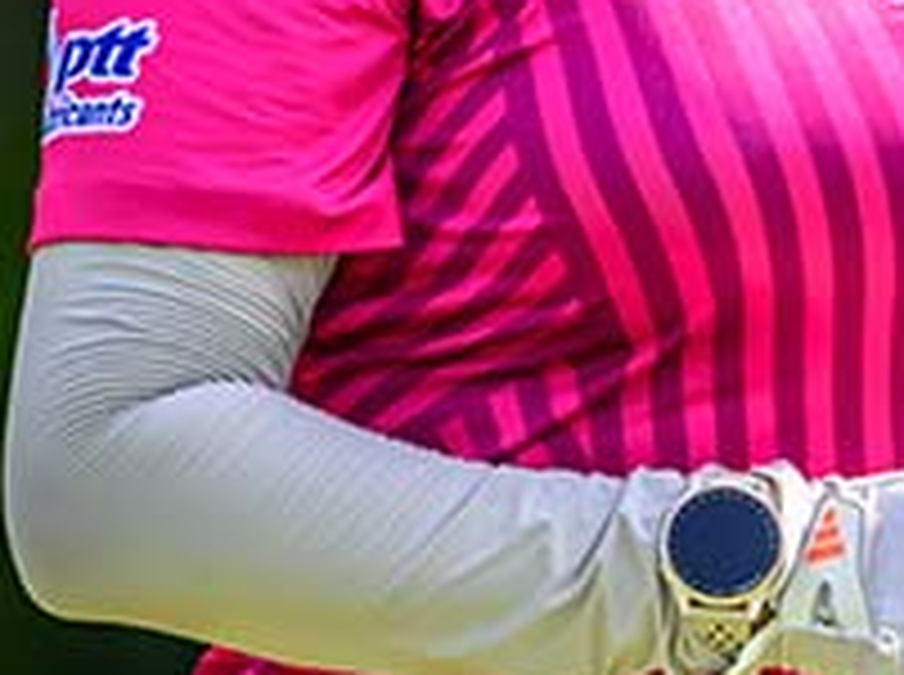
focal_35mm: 805
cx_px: 1759
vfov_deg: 1.8
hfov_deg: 2.5
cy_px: 81
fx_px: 20985
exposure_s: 1/3200
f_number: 2.8
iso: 280
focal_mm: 175
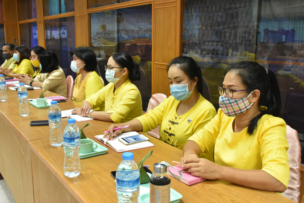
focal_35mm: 39
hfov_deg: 49.6
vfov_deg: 34.2
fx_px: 329
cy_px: 102
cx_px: 152
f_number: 5.6
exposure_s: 1/125
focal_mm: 26
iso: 3200
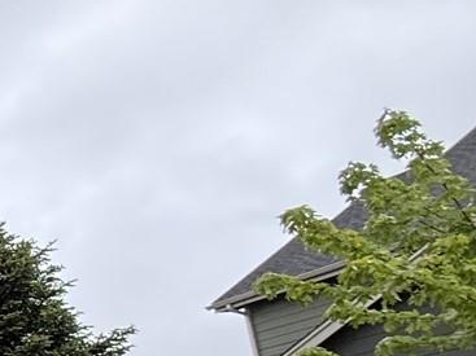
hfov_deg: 18.3
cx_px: -508
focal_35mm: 61
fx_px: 839
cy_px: 449
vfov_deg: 21.9
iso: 64
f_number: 2.2
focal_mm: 2.22
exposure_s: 1/461
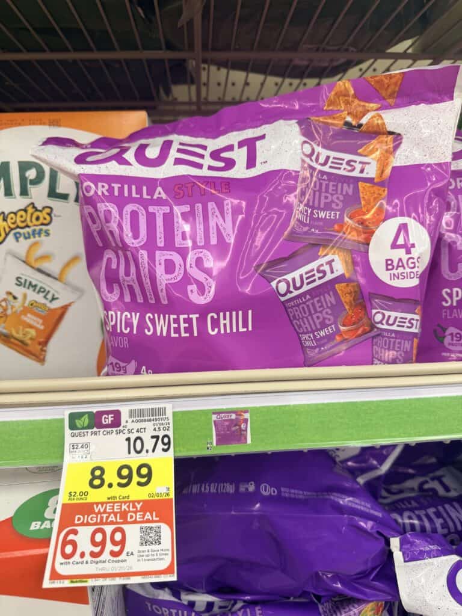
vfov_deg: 71.6
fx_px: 427
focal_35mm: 24
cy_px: 308
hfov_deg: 56.8
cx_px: 231
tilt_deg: -11.1
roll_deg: +3.0
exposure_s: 1/63
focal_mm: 6.76
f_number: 1.78
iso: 100
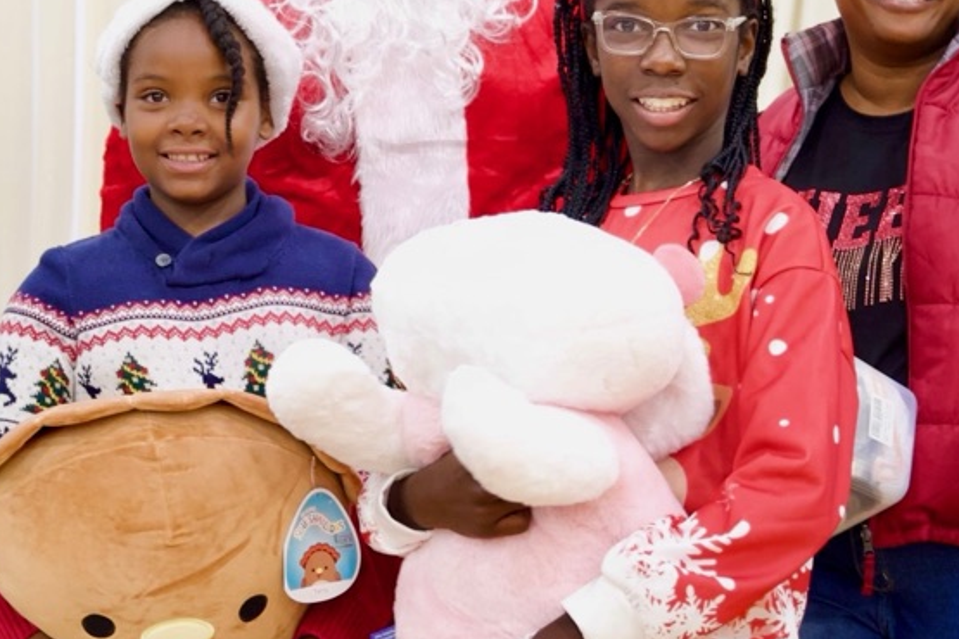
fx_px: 2131
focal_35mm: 80
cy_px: 212
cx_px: 432
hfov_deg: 25.4
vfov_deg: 17.0
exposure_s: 1/160
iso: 1000
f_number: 2.8
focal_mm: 25.3
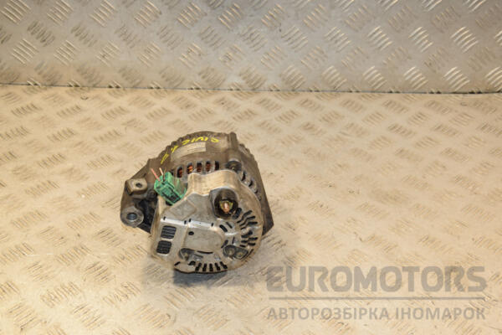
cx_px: 251
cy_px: 168
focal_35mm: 57
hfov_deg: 35.1
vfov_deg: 23.8
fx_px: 795
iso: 800
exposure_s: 1/200
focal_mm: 38
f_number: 7.1
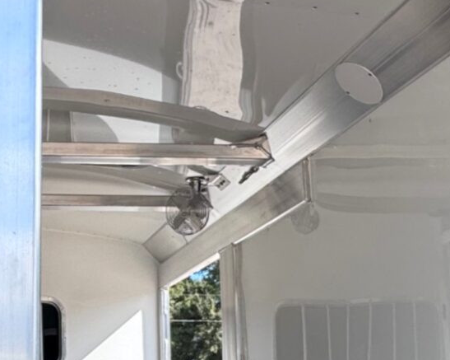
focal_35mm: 64
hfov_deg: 27.8
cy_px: 244
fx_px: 852
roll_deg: -0.2
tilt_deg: +11.1
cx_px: -5
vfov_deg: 23.7
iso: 40
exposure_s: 1/641
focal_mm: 2.22
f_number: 2.2
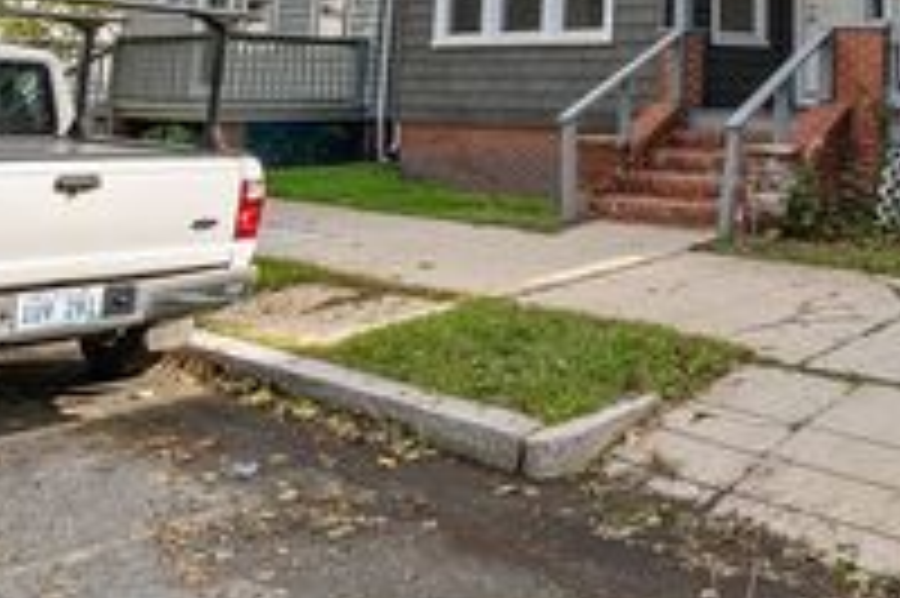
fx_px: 999
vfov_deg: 29.6
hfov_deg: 44.3
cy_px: -79
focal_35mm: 40
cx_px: 806
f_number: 9
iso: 400
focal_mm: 16
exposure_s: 1/40
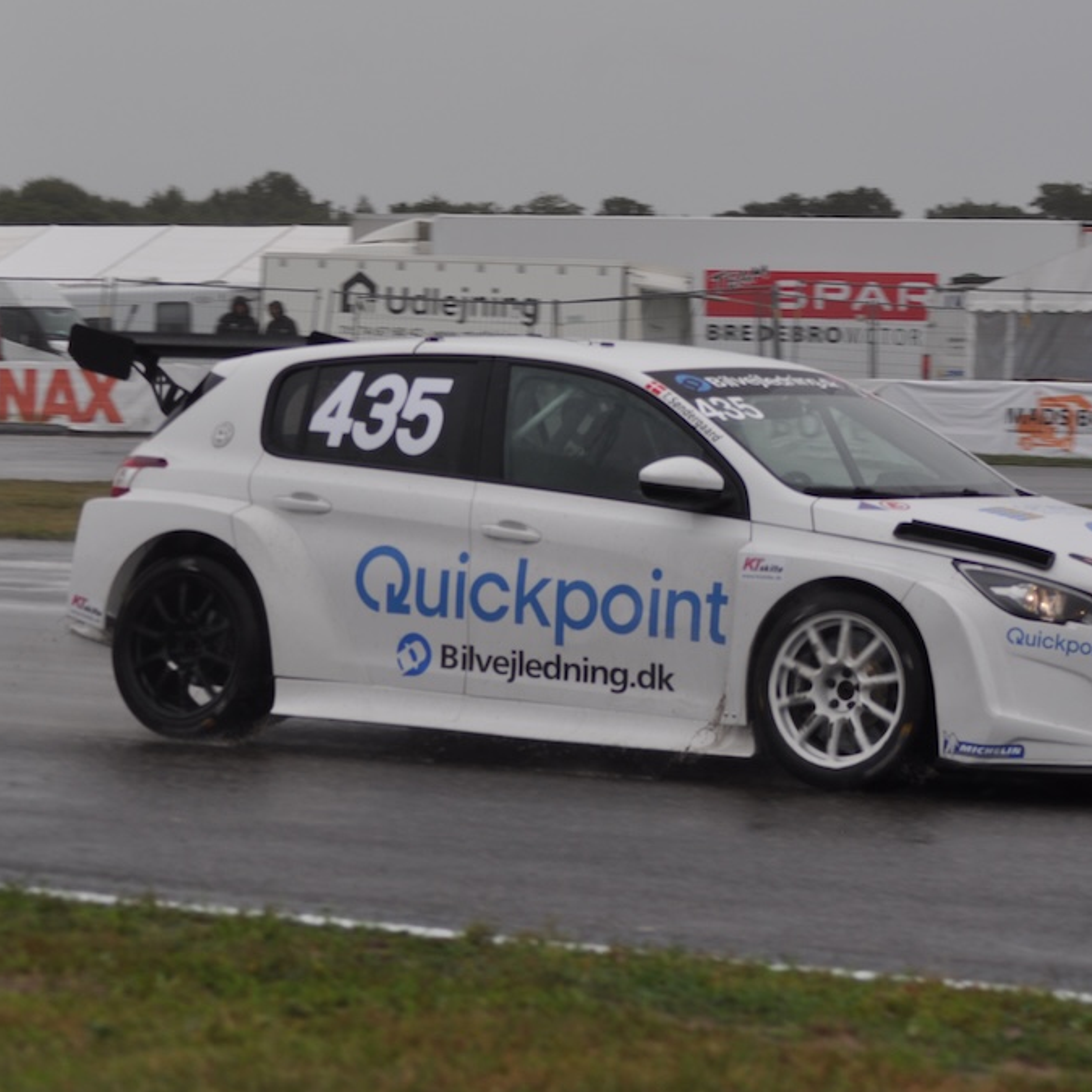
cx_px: 616
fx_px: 6210
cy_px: 544
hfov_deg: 10.0
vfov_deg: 10.0
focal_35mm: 174
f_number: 6.3
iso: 200
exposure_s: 1/640
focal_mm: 90
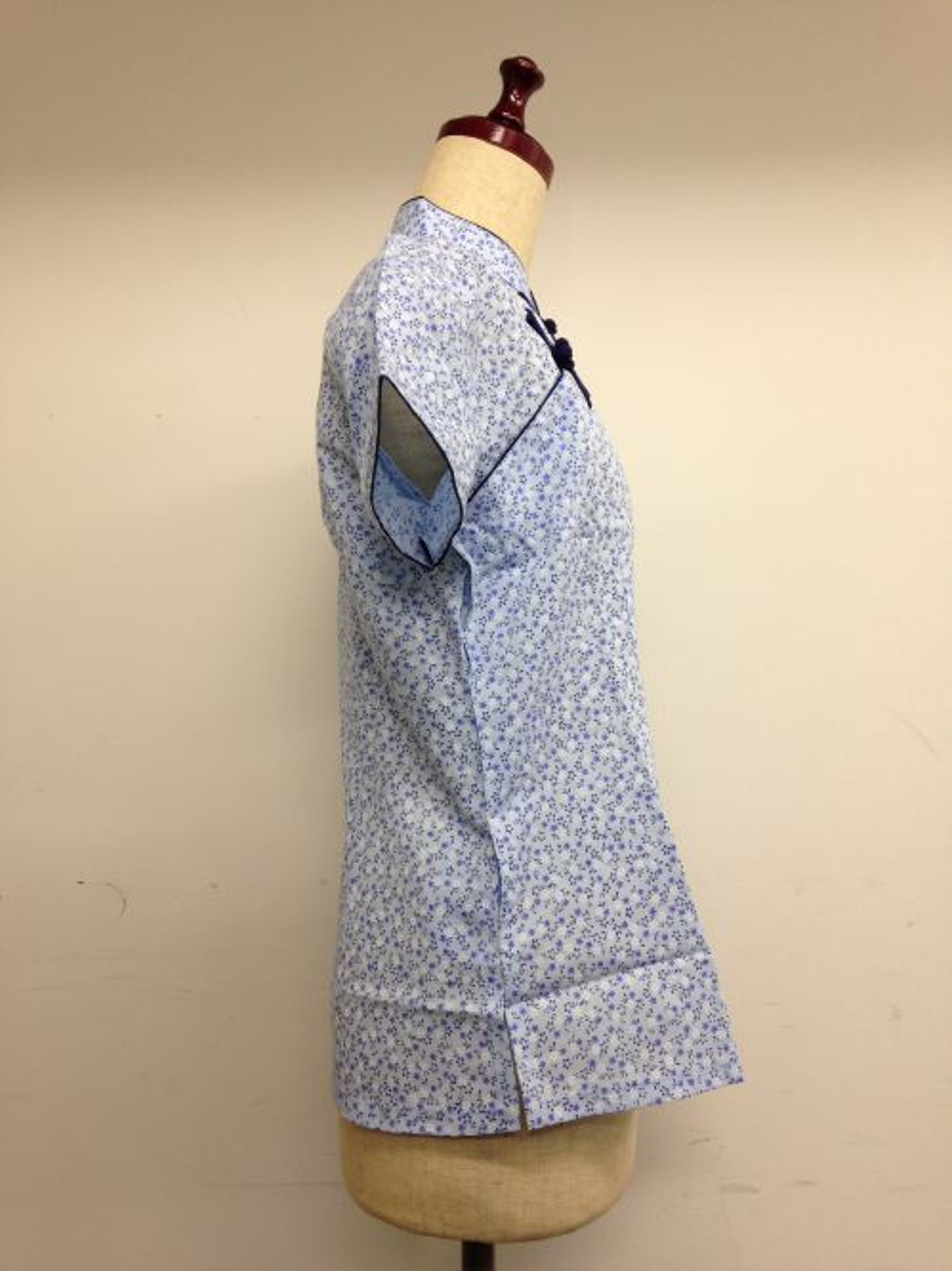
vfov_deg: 55.4
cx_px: 476
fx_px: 1211
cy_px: 636
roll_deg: +1.2
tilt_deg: +2.1
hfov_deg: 42.9
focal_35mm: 33
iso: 50
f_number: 2.4
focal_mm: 4.12
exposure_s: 1/25
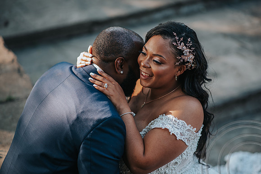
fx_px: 616
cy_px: 87
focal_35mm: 85
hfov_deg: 23.9
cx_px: 130
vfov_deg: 16.1
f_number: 2
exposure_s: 1/400
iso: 320
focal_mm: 85
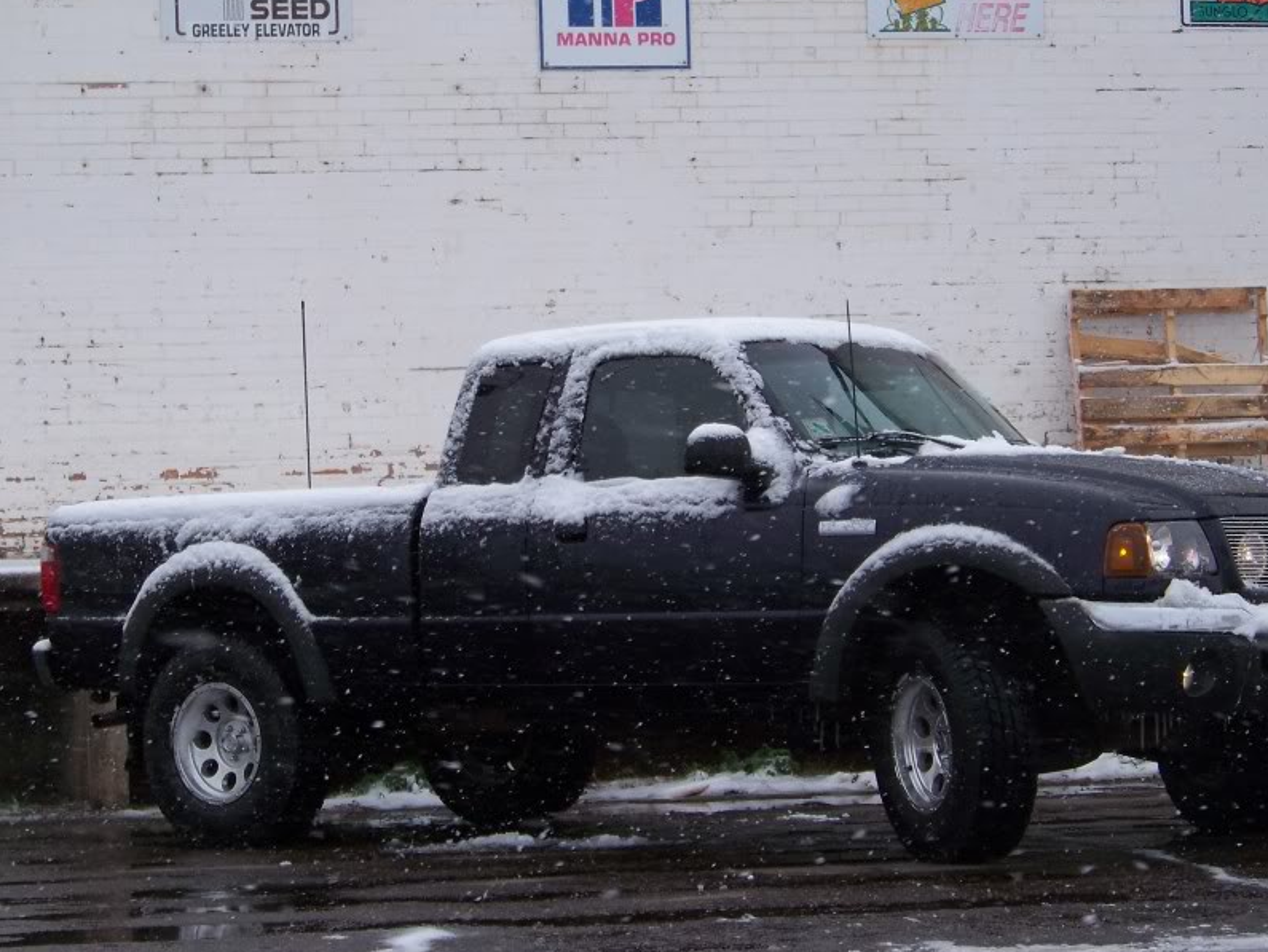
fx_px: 4104
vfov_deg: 13.2
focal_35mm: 112
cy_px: 391
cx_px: 635
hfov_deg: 17.6
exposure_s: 1/800
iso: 64
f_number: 3.2
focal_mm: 14.6
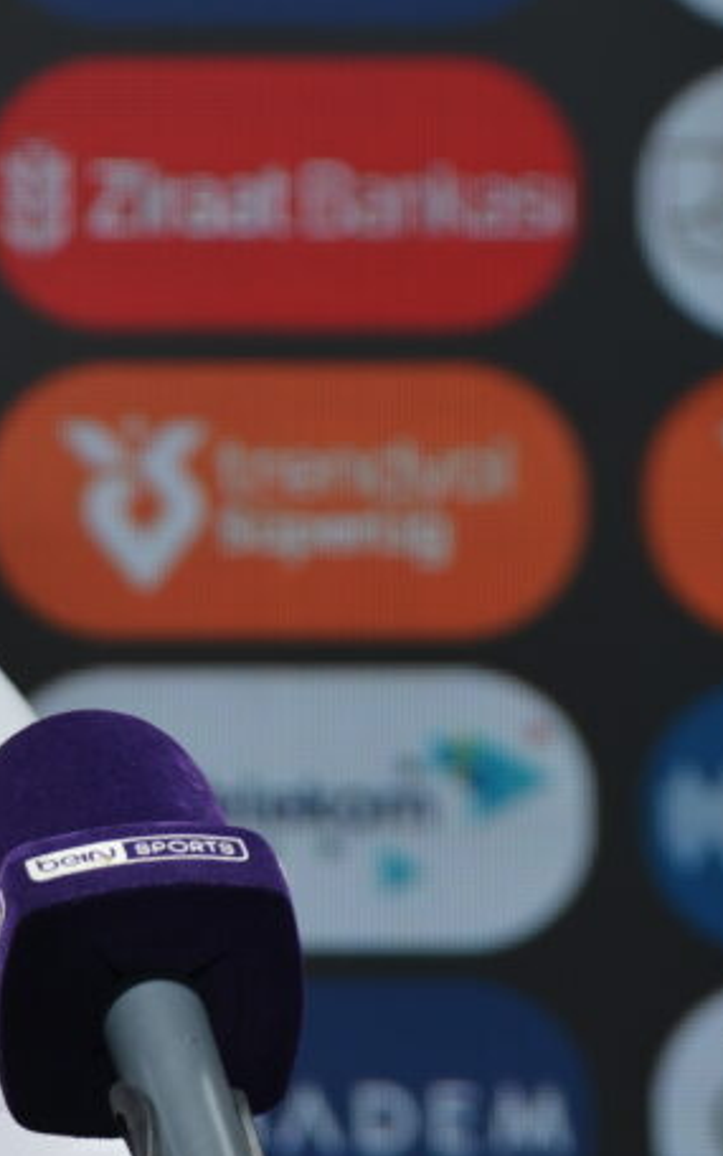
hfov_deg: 3.1
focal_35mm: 415
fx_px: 13084
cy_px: 530
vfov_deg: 5.1
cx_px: -619
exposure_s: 1/125
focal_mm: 145
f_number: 2.8
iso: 100
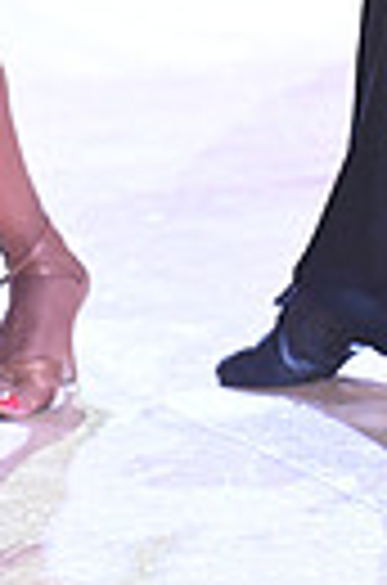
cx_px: 250
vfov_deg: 3.3
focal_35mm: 627
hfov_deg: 2.2
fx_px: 10164
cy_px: -464
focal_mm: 140
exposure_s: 1/400
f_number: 4
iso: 5000
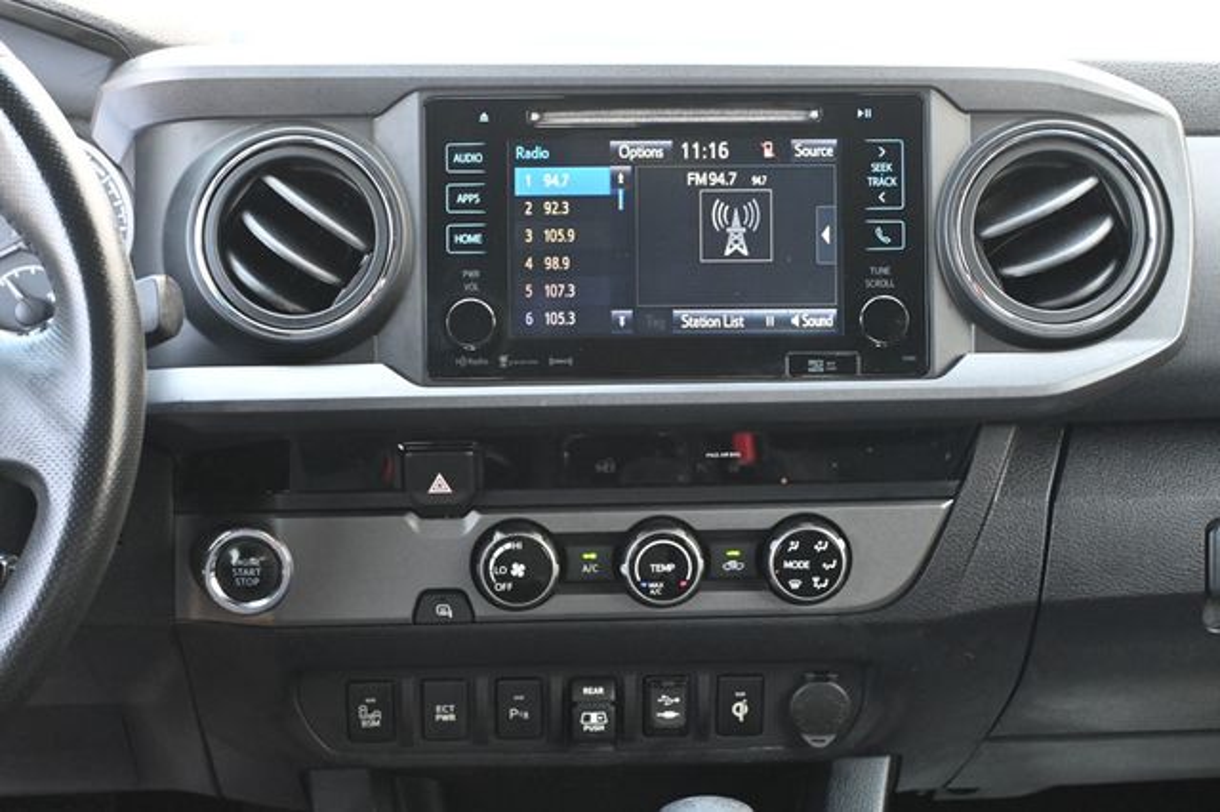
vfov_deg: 23.8
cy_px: 406
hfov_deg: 35.1
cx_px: 610
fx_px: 1931
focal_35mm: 57
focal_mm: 38
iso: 3200
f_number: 5.6
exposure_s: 1/60
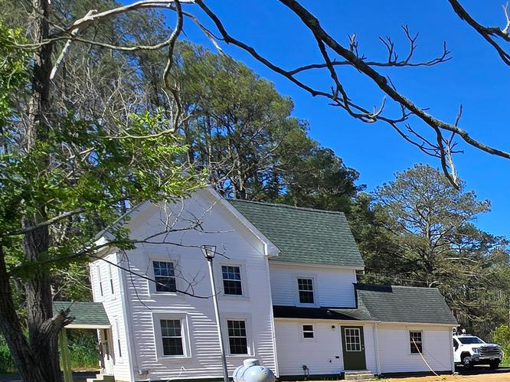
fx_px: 589
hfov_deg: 33.0
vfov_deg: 31.6
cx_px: 680
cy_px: 425
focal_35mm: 40
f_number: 2.2
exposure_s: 1/1686
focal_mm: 2.2
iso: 50
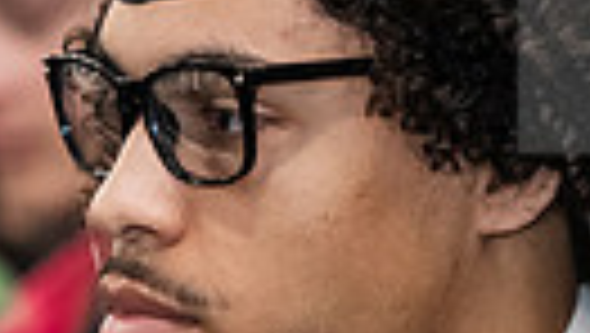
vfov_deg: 2.0
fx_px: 9772
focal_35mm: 624
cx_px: 383
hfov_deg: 3.5
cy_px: 322
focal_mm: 135
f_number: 3.2
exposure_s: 1/200
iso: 3200
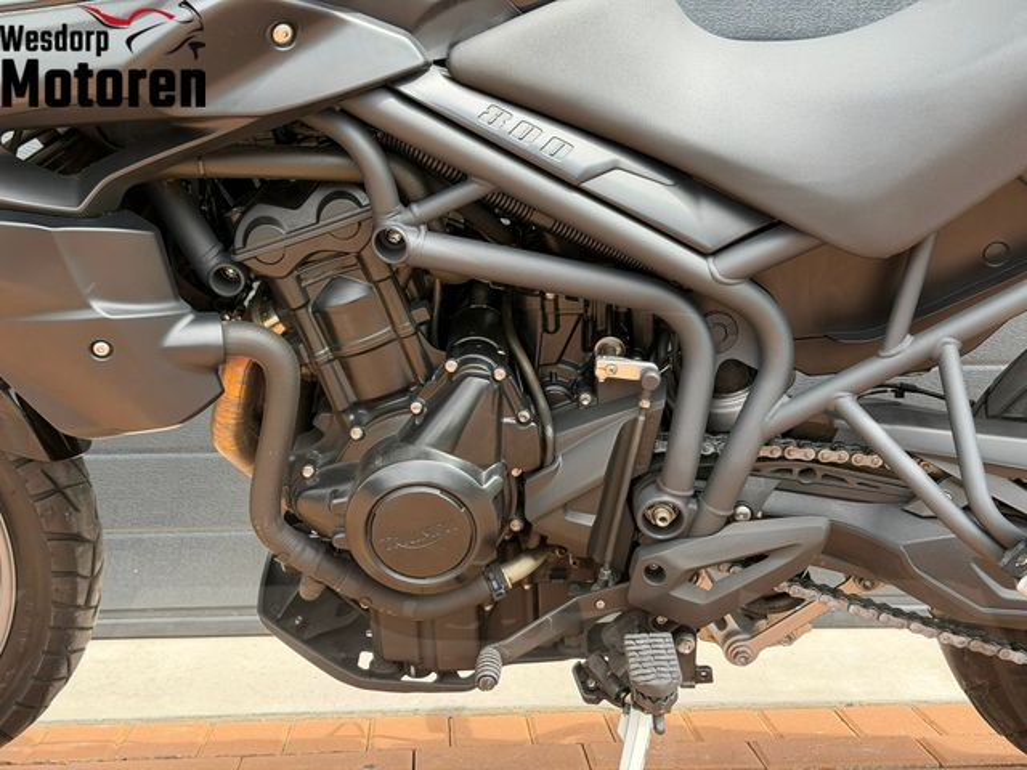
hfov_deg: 39.7
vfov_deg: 30.3
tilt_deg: -7.7
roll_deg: -0.2
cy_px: 385
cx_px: 514
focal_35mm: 48
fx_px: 1424
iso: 100
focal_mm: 6.76
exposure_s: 1/631
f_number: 1.78
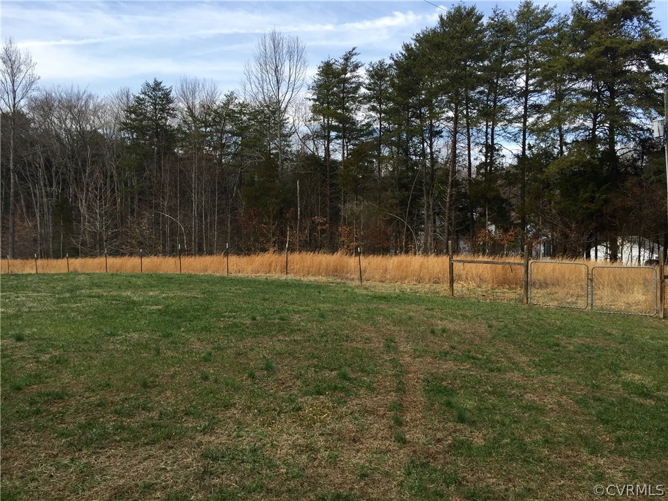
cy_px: 250
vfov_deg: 48.2
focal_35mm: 29
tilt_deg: -1.1
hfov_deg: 61.7
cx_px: 334
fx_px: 560
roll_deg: -0.1
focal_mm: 4.15
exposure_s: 1/879
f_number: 2.2
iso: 32
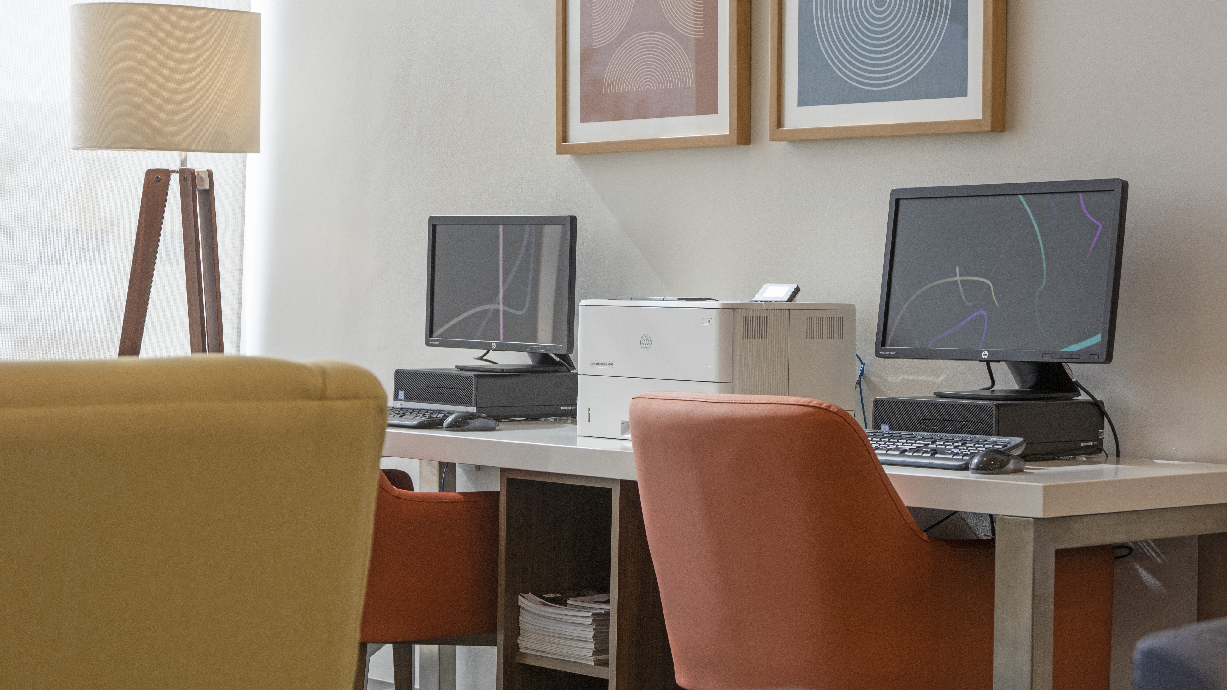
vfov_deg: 13.7
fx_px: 2863
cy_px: 335
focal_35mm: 88
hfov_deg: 24.2
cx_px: 671
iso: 200
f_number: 8
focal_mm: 75
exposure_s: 1/30
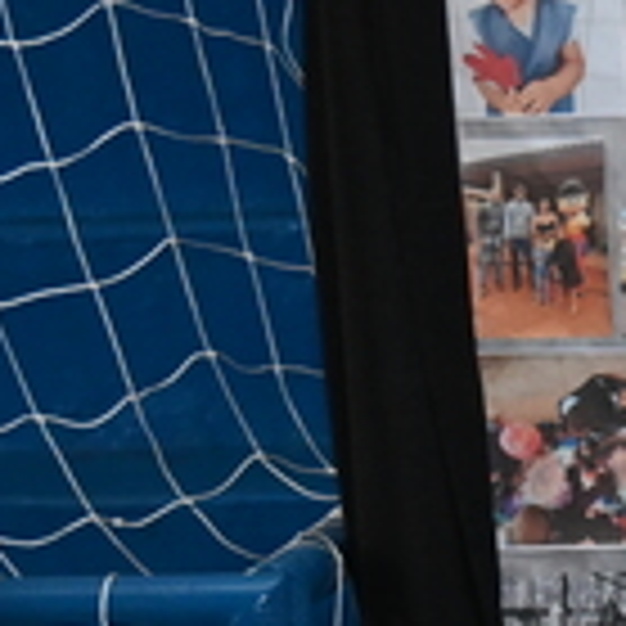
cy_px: 822
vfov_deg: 9.2
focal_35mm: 187
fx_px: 3826
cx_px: 1243
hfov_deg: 8.8
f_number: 4
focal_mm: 34
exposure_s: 1/60
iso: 3200
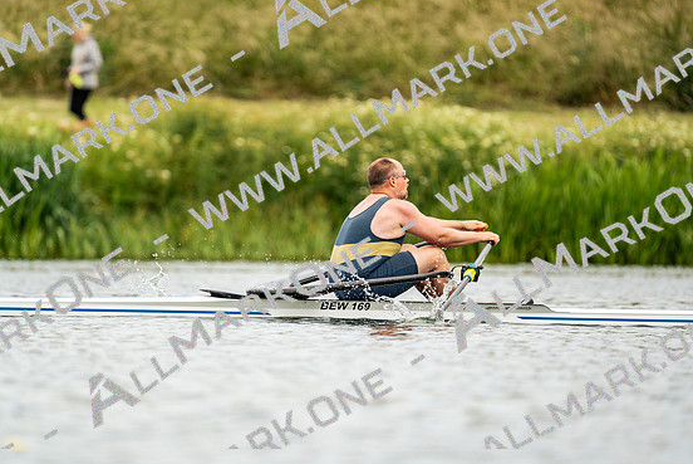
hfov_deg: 3.3
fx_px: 12137
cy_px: 233
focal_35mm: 630
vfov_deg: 2.2
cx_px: 344
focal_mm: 600
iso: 500
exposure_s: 1/2000
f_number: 6.3
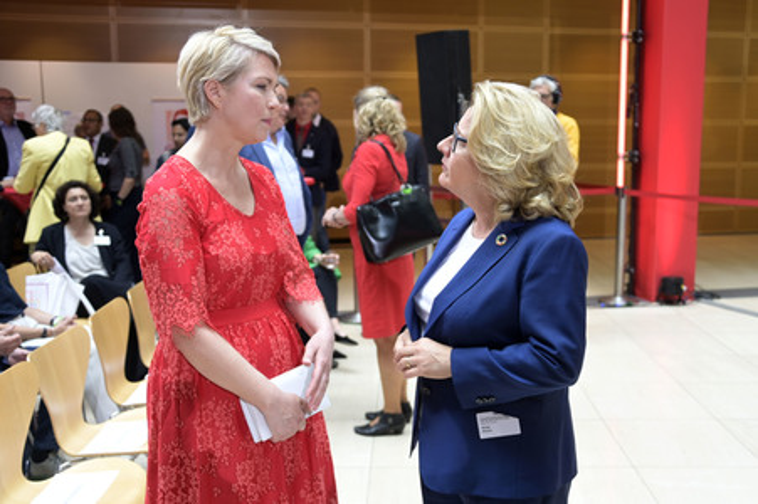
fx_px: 757
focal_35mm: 36
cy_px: 252
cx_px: 379
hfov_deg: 53.2
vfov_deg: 36.8
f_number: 4
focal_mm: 36
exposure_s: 1/500
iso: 1600
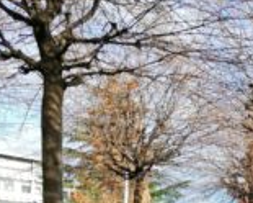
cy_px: 229
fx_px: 509
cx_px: 308
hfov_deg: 25.0
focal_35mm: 68
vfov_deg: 21.2
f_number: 1.8
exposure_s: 1/514
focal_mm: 4.75
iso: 50
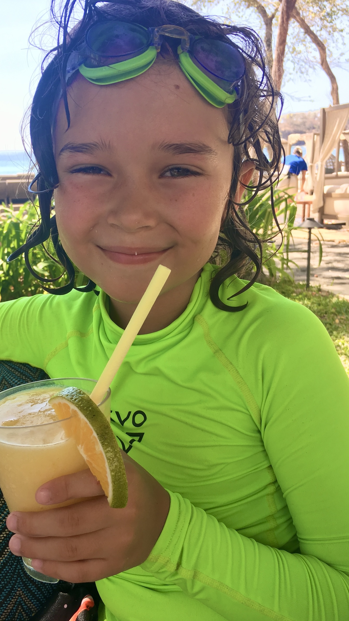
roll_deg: +3.6
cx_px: 126
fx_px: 526
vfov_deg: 61.0
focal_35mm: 32
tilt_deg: -16.8
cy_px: 312
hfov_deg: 36.4
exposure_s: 1/220
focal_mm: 4.15
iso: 25
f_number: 2.2
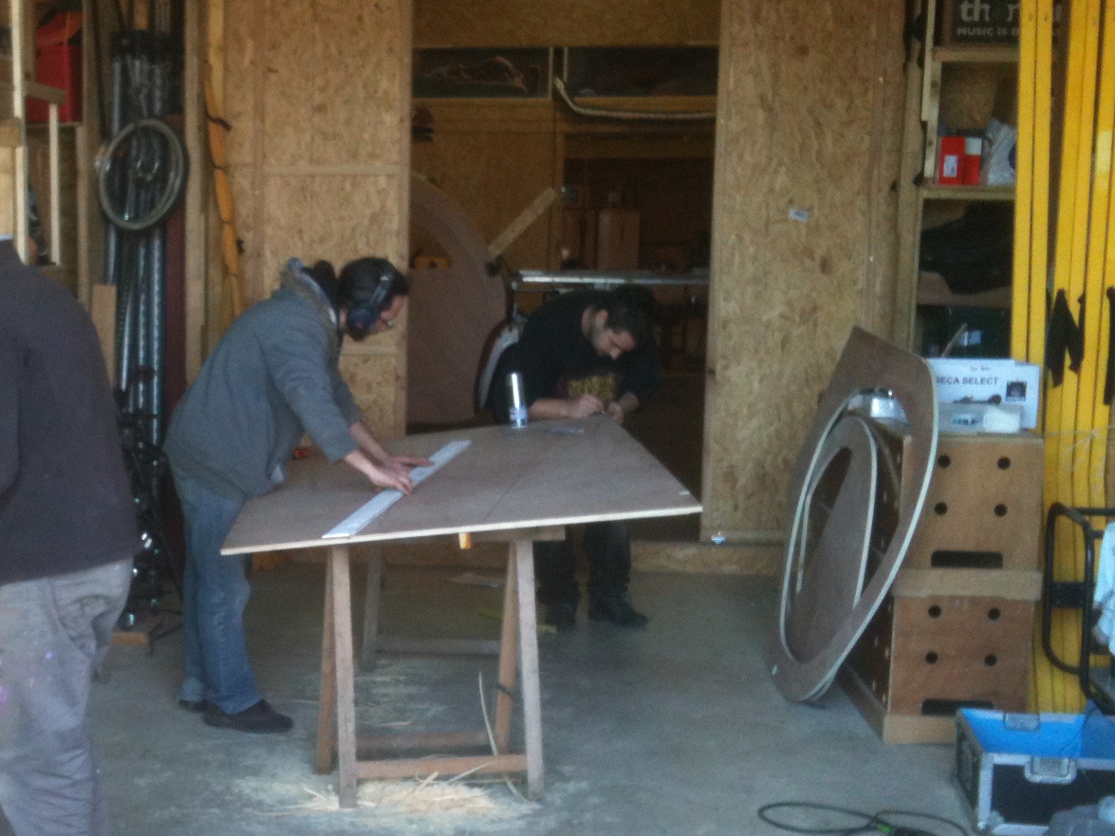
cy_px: 541
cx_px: 276
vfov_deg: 23.9
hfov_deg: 31.1
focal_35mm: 61
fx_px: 1965
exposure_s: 1/24
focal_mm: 3.85
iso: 80
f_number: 2.8
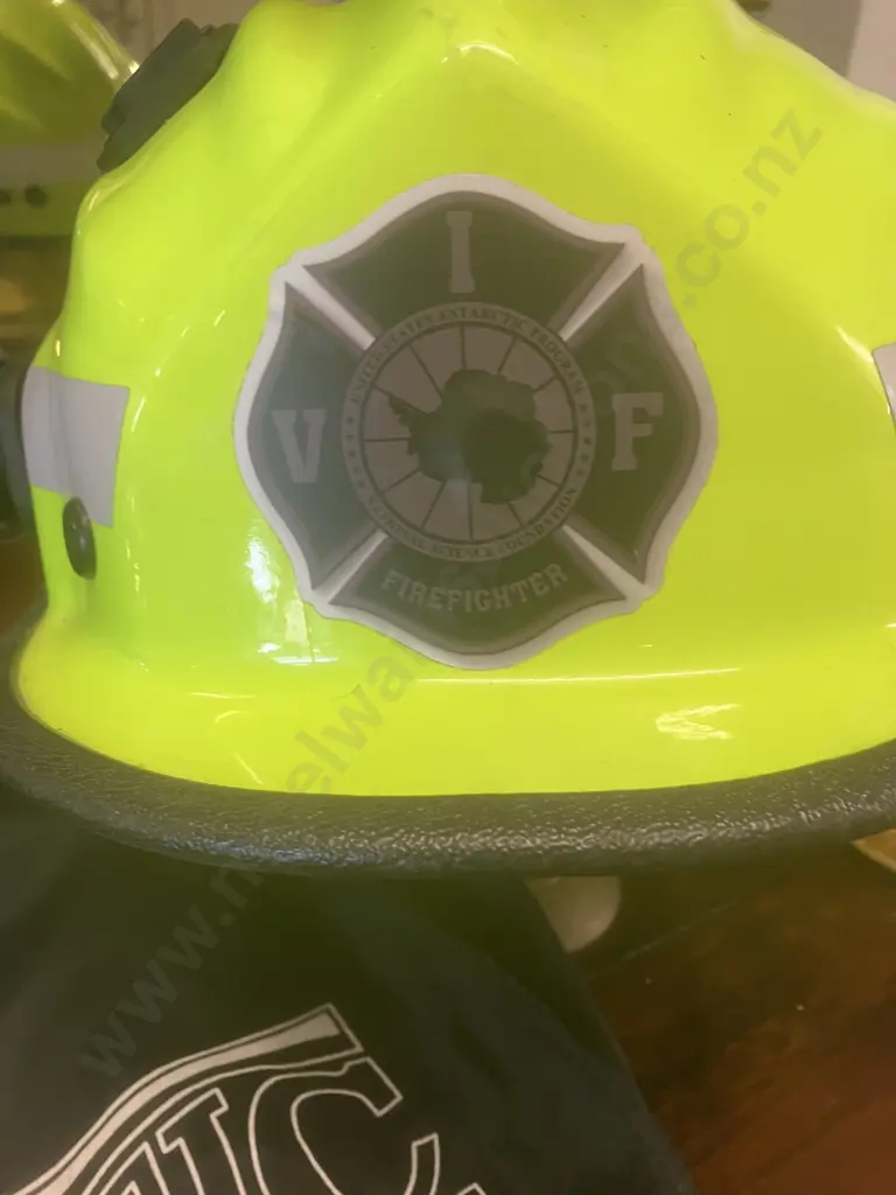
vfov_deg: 63.4
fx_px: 966
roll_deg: -3.2
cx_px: 448
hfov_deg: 49.7
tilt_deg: -29.2
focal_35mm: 28
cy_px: 598
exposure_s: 1/50
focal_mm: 3.99
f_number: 1.8
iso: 100
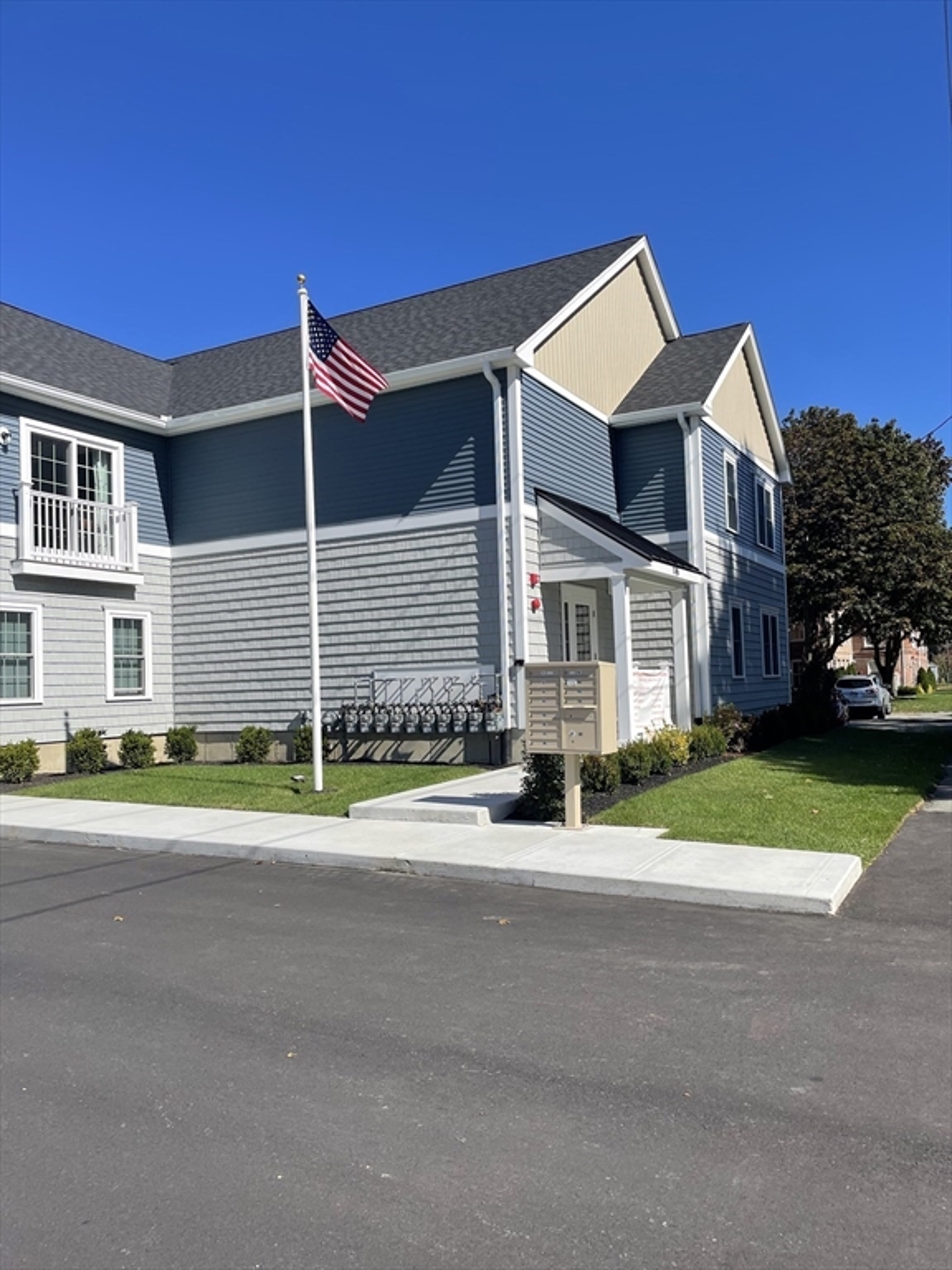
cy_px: 635
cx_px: 476
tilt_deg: +1.2
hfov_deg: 53.1
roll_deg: +2.4
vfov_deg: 67.3
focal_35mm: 26
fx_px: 953
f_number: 1.6
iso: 32
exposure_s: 1/3610
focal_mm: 4.2
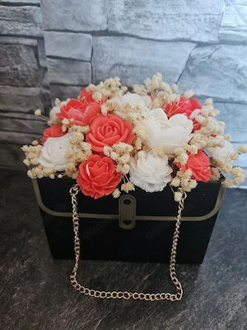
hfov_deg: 58.9
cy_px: 165
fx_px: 219
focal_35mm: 23
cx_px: 124
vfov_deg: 73.9
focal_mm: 5.4
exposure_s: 1/25.1
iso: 640
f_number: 1.8
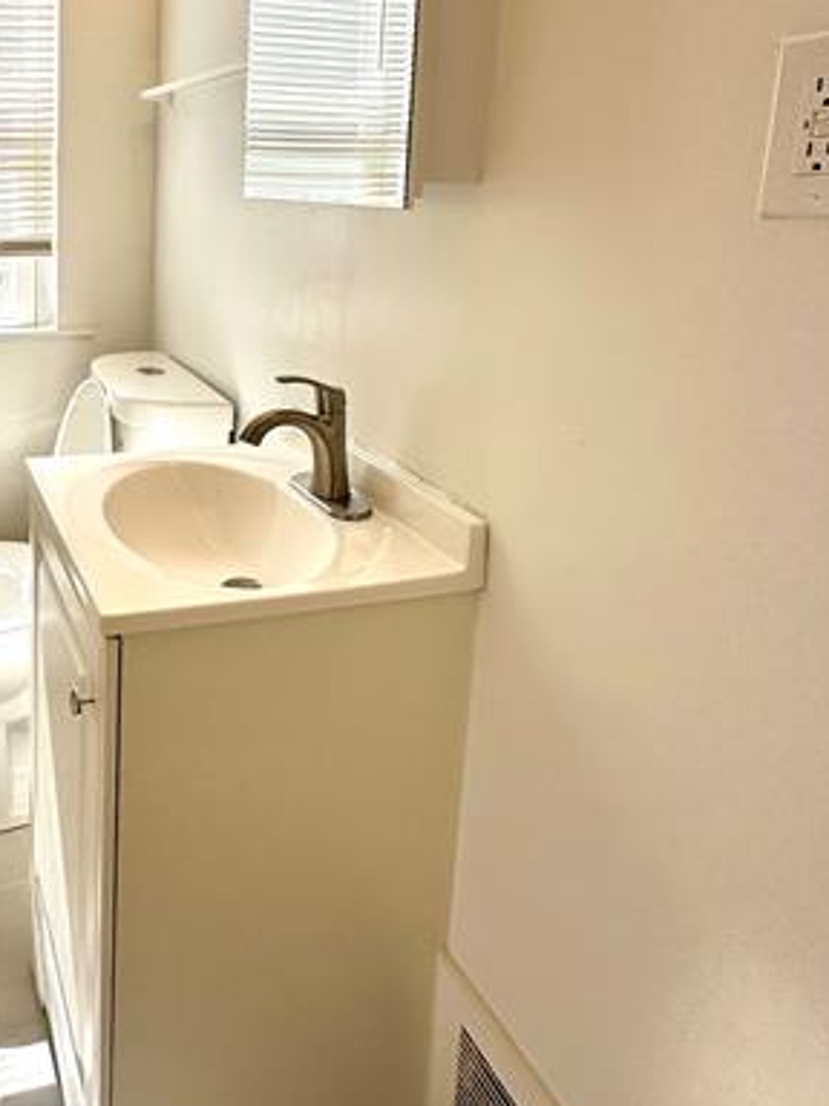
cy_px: 308
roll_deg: -1.5
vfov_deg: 60.7
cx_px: 124
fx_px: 894
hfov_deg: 46.1
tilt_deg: -7.6
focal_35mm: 28
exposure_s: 1/640
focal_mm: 2.22
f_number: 2.2
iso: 40
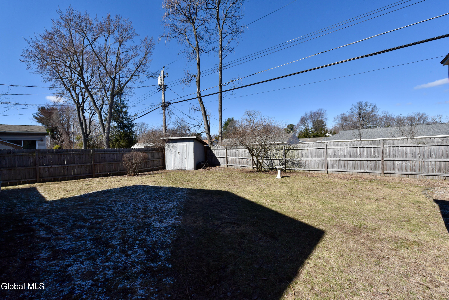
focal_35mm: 14
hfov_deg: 104.2
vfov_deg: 81.3
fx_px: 175
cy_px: 150
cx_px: 224
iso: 800
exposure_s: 1/800
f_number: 14
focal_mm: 14
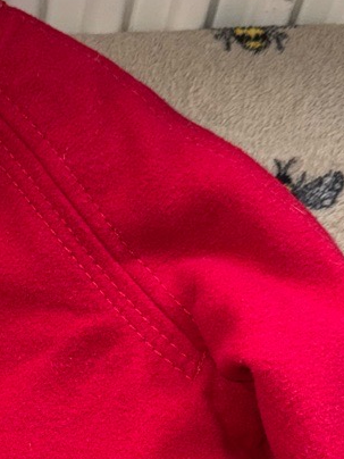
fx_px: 1259
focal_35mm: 95
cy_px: 503
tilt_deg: -66.9
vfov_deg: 19.8
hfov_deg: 14.6
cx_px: -159
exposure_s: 1/43
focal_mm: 6.76
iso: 64
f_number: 1.78
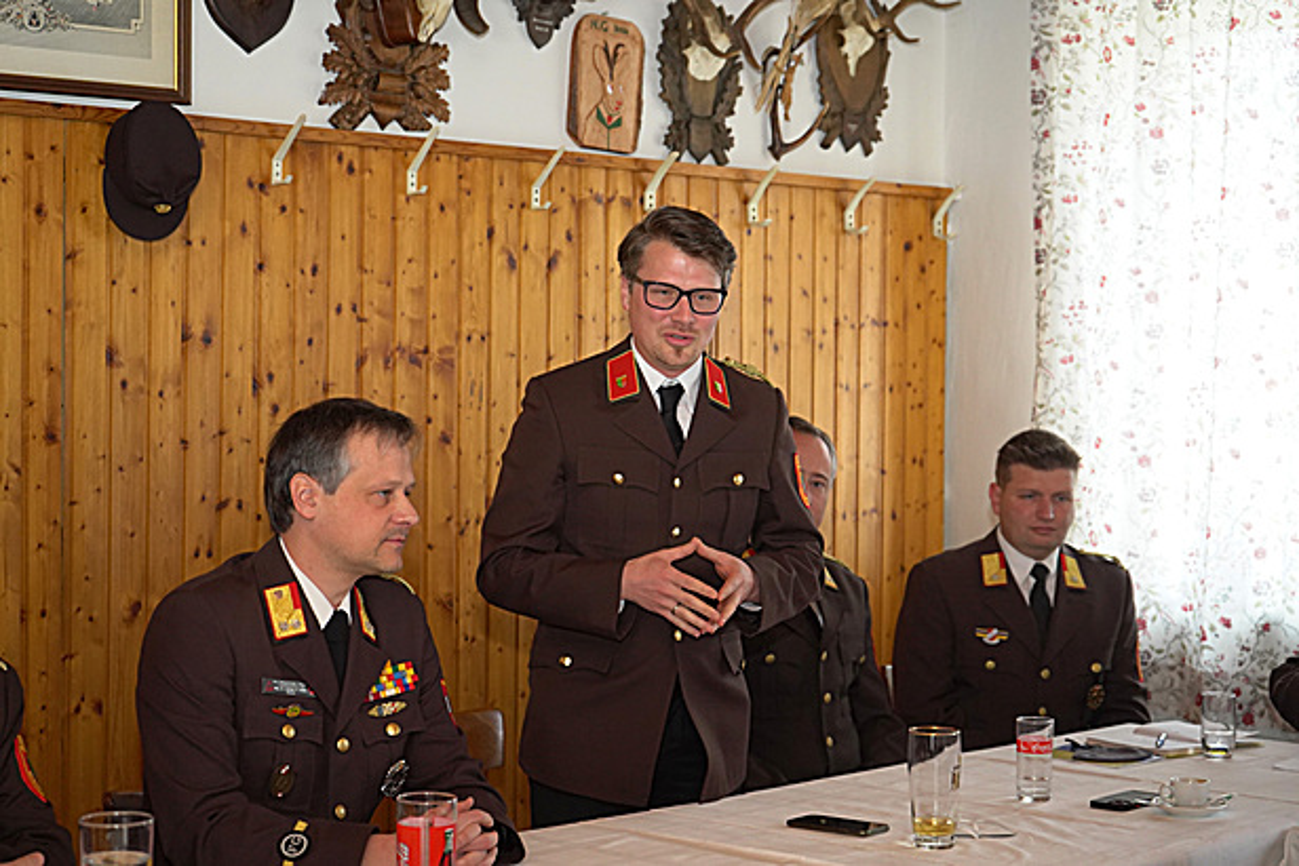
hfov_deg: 32.9
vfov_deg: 22.3
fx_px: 2201
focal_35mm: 61
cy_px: 433
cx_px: 650
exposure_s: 1/320
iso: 4000
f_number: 5.6
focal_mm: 61
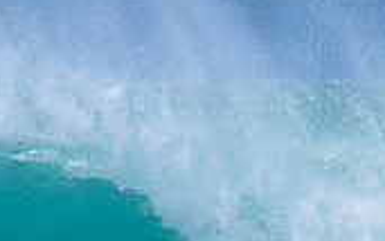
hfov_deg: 1.1
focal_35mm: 1942
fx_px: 20383
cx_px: 203
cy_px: 316
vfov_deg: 0.7
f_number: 8
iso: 560
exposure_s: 1/2000
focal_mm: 560
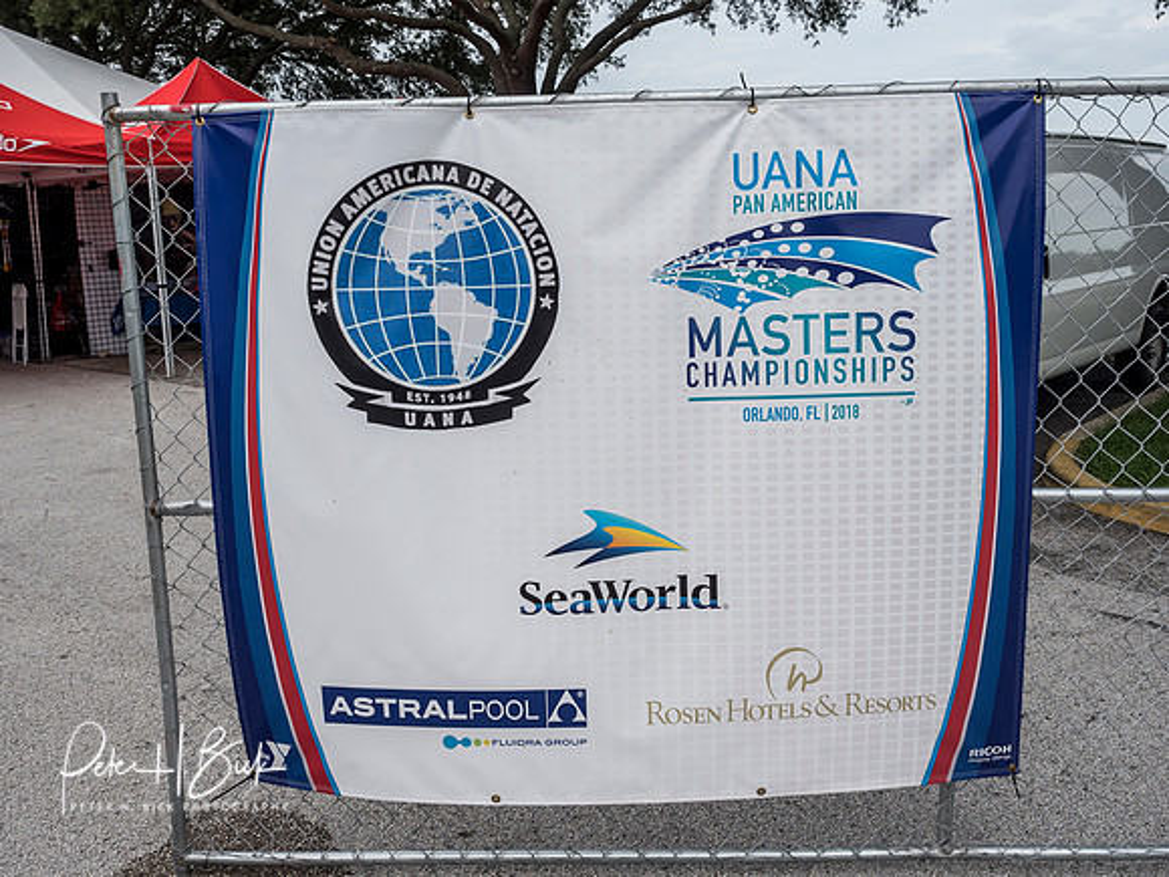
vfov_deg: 44.2
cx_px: 584
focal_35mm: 32
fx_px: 1081
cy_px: 438
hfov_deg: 56.8
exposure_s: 1/800
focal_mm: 16
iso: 250
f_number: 5
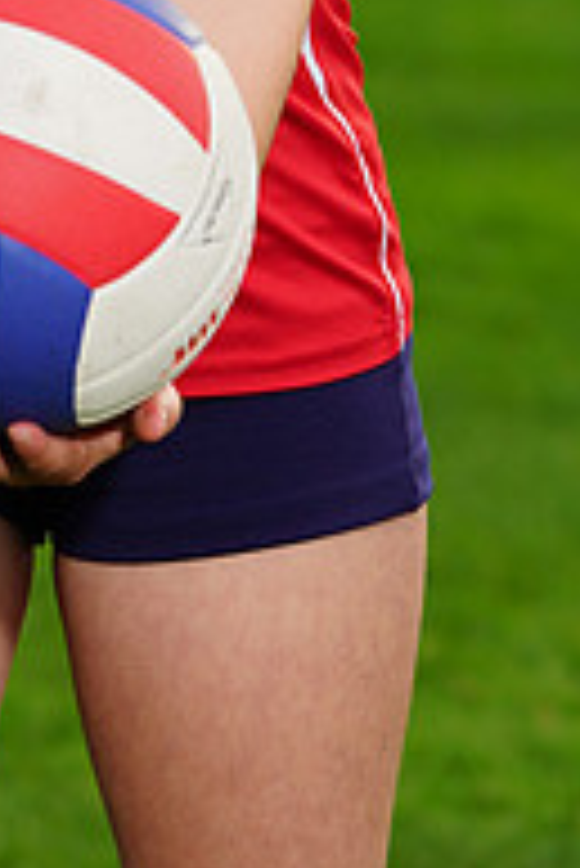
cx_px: 16
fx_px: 16234
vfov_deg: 3.1
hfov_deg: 2.0
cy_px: -355
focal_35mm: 673
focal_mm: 224
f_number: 8
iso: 160
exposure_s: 1/200
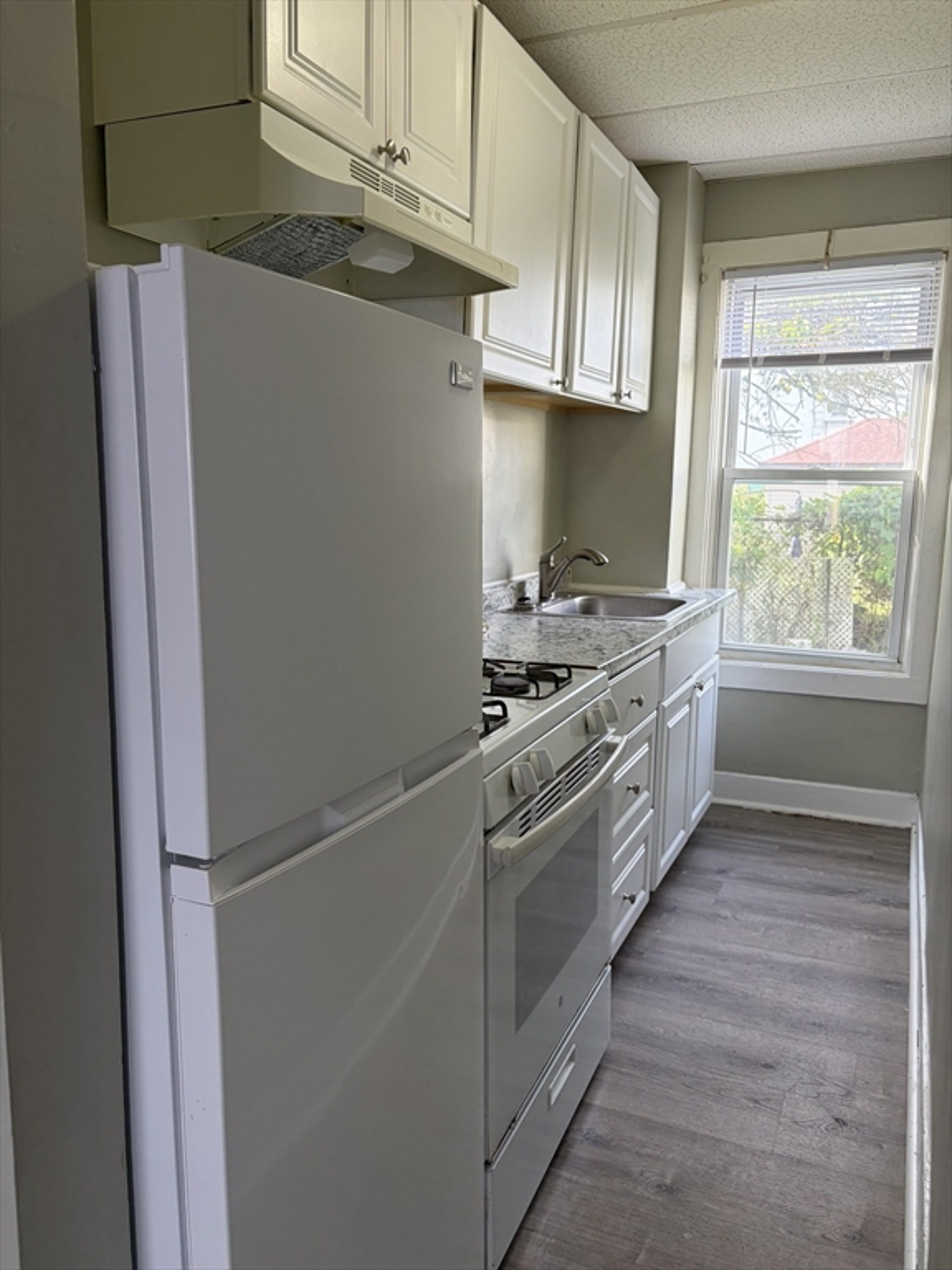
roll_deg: -1.7
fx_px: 953
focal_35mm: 26
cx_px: 476
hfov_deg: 53.1
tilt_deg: -9.2
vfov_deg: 67.3
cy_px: 635
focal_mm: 5.96
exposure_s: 1/145
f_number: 1.6
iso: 125
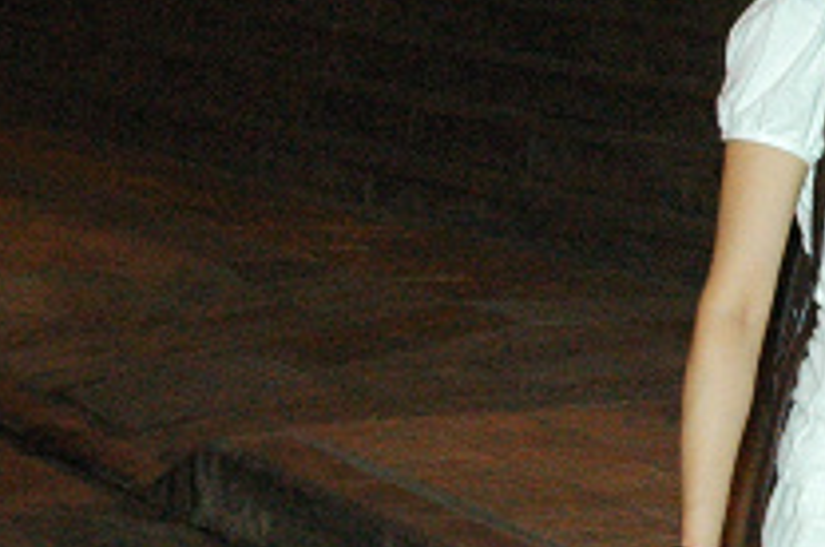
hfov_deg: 9.9
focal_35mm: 202
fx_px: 4620
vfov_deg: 6.8
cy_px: 264
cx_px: 1253
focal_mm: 35
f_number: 7.1
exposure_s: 1/60
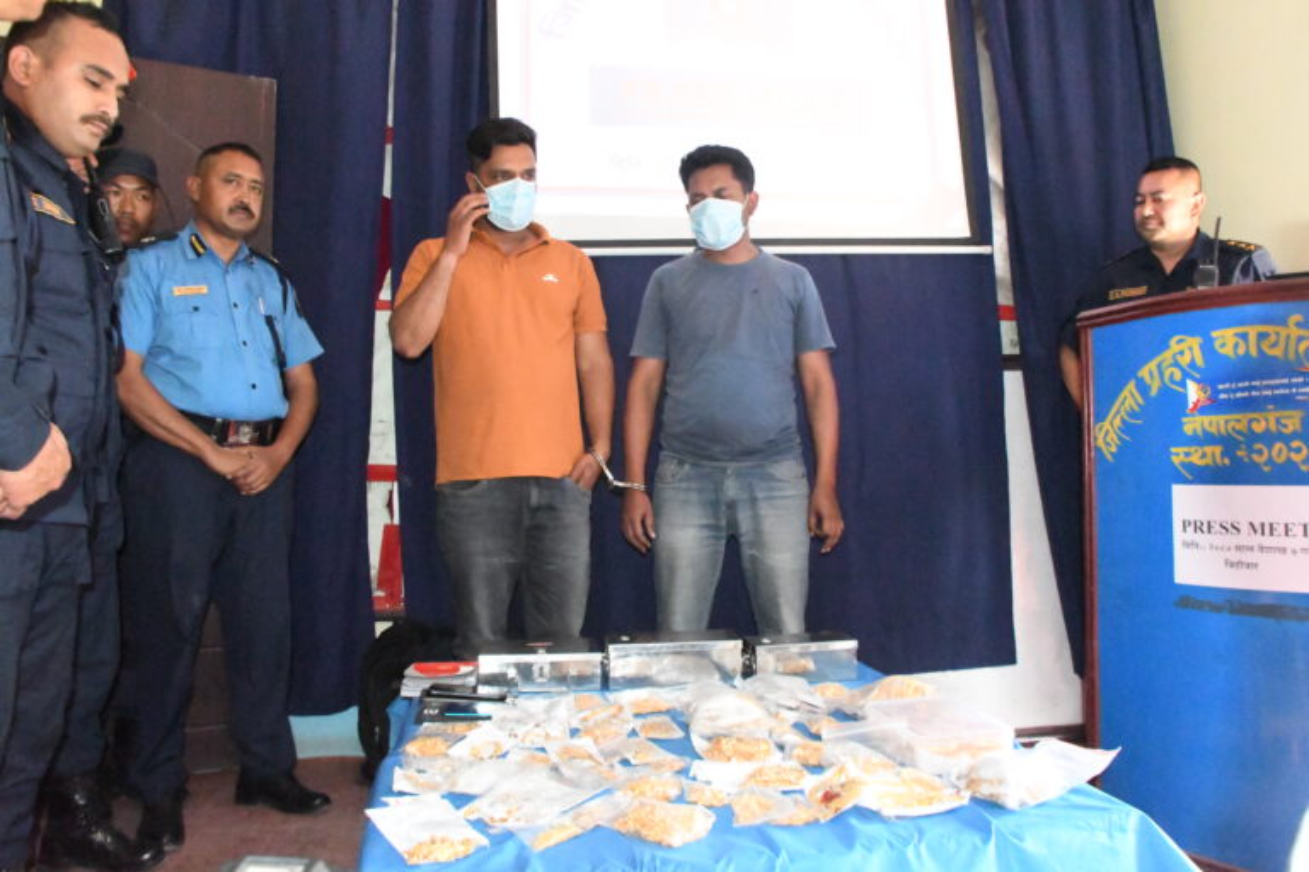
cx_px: 654
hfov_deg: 67.4
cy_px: 436
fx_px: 982
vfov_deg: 47.9
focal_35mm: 27
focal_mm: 18
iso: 32000
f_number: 4.5
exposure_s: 1/250
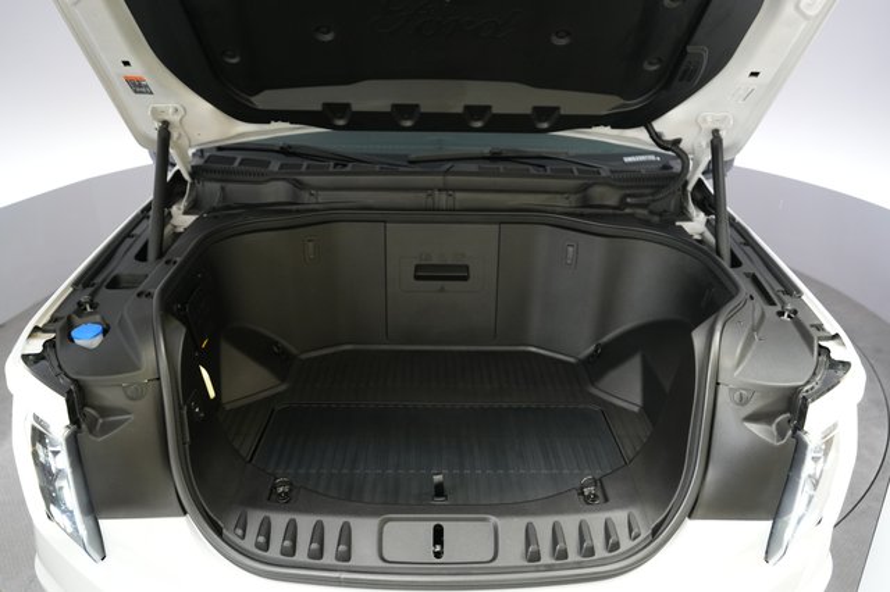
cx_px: 445
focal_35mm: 25
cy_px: 296
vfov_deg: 51.2
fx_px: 618
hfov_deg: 71.5
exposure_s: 1/160
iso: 2500
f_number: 2.8
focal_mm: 25
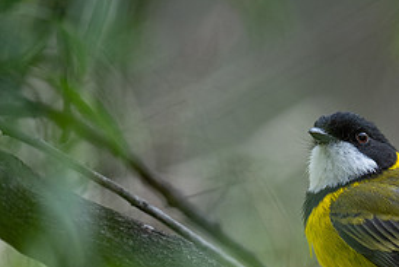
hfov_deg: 1.9
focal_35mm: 1057
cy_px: 221
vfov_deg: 1.3
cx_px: 363
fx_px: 11721
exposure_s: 1/500
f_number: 5.6
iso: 1250
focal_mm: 500
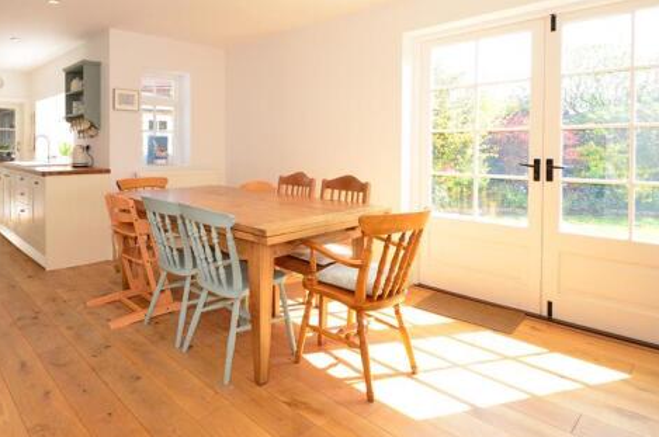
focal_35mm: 21
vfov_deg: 58.0
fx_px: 384
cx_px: 246
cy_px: 147
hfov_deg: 79.8
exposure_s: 1/30
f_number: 9
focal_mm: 10
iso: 250
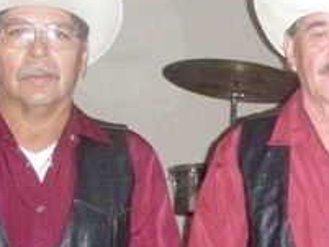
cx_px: 506
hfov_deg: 15.0
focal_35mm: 121
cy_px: 265
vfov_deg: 12.1
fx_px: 1151
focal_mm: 6.7
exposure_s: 1/30
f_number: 3.5
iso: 800
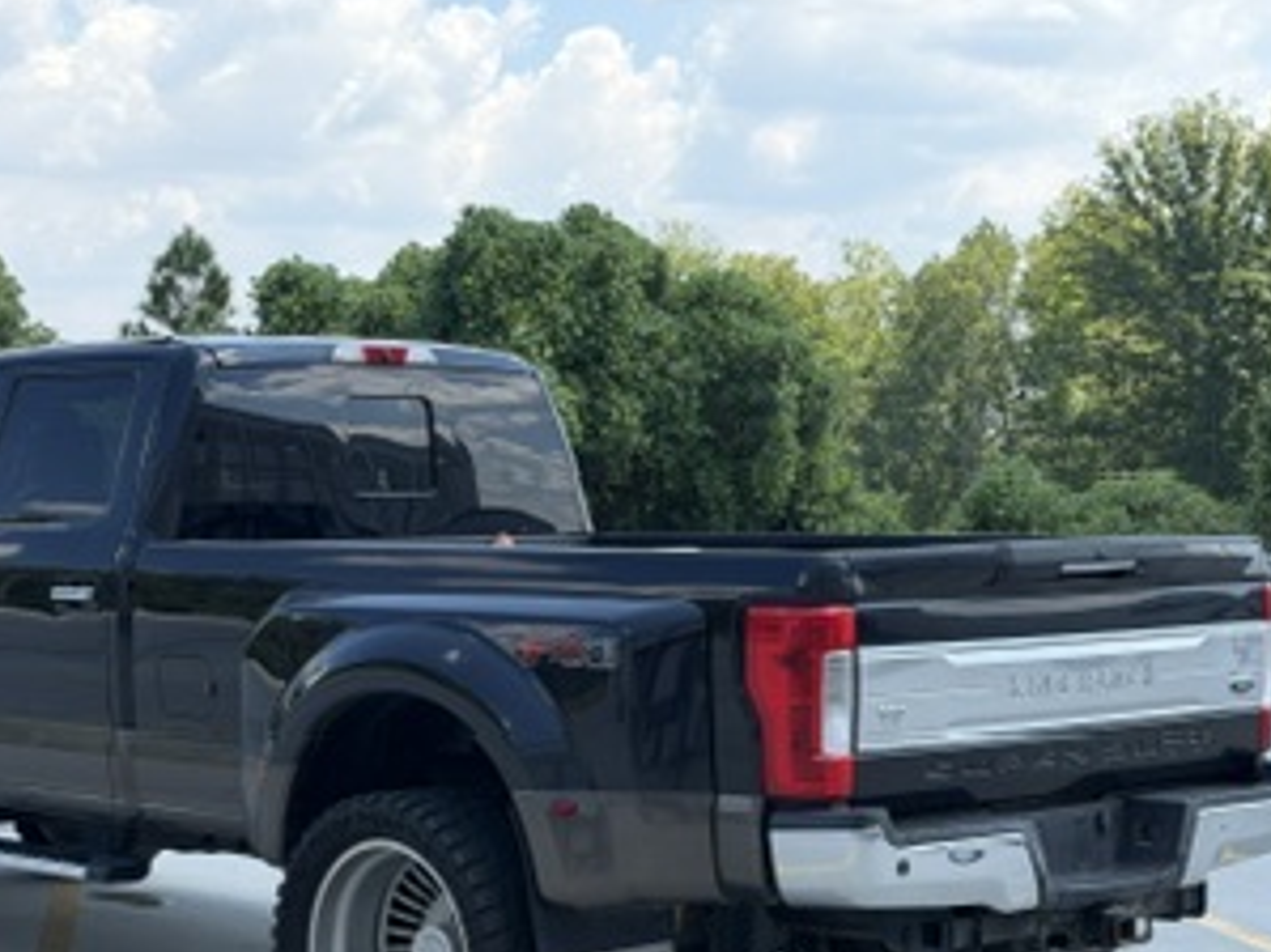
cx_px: 472
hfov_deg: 25.3
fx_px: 2826
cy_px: 740
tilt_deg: -7.1
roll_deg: -0.6
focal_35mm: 77
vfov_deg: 19.0
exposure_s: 1/2208
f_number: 1.78
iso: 100
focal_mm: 6.76
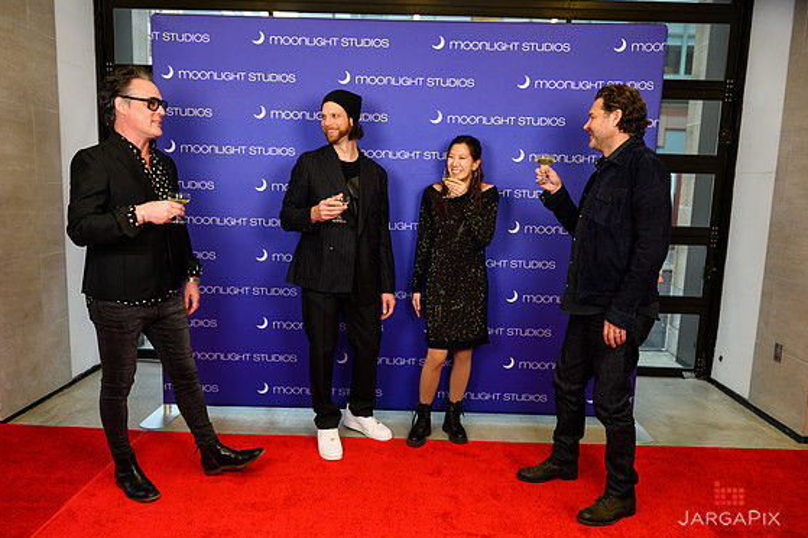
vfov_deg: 47.9
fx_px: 606
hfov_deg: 67.4
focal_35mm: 27
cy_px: 278
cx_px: 397
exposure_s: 1/320
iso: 1000
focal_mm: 26
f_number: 5
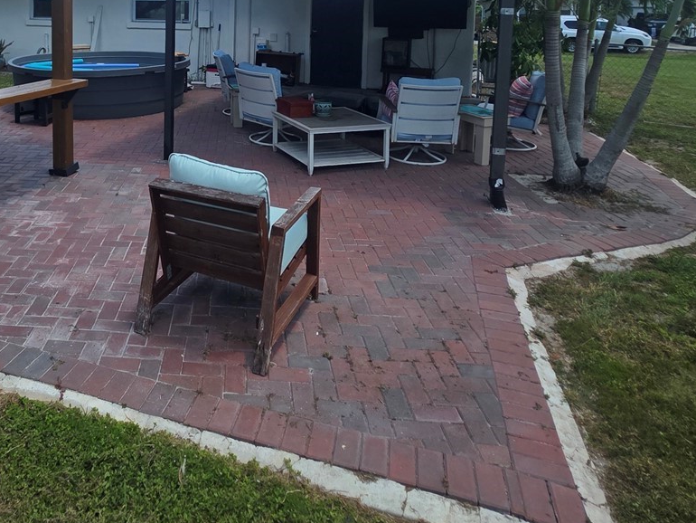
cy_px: 41
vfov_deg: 45.9
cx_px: 198
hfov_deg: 62.6
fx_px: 543
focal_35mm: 27
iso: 40
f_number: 1.9
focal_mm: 2.2
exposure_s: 1/1668
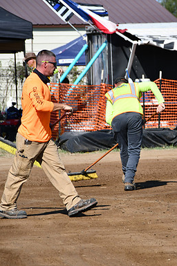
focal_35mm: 350
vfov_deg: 5.9
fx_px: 2586
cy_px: 133
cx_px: 178
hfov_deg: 3.9
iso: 180
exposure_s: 1/500
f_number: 8
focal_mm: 155
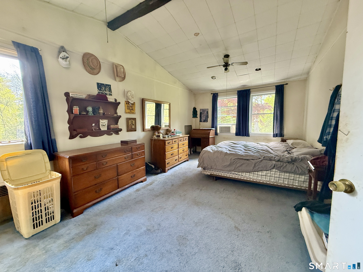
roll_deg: +1.2
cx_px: 182
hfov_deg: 102.1
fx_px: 147
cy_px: 136
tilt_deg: -4.4
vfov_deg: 85.7
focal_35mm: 14
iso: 320
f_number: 2.2
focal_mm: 2.22
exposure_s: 1/61
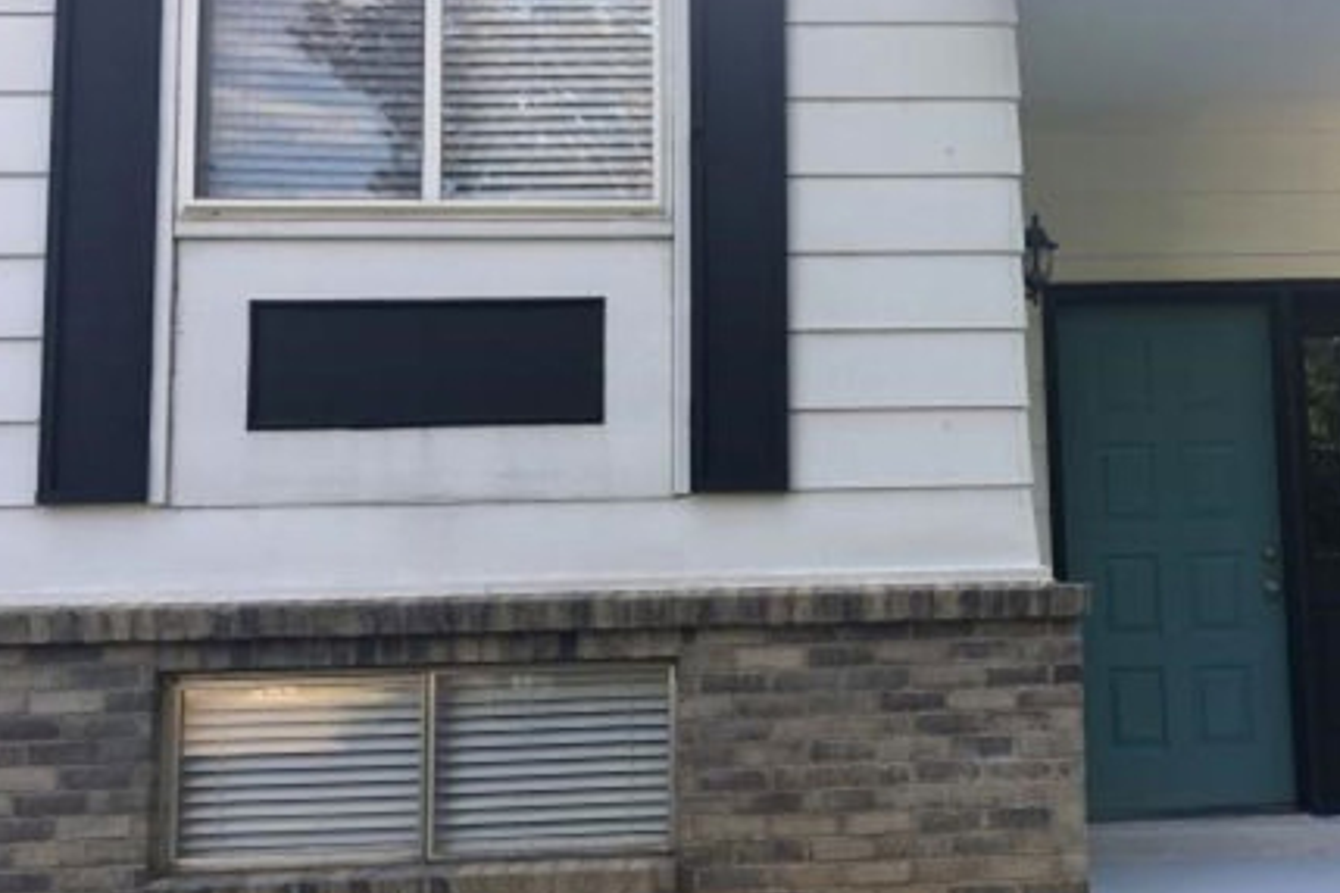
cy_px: 440
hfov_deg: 42.6
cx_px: 959
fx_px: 1675
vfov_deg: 29.9
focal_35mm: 45
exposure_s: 1/122
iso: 25
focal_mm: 4.15
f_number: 2.2
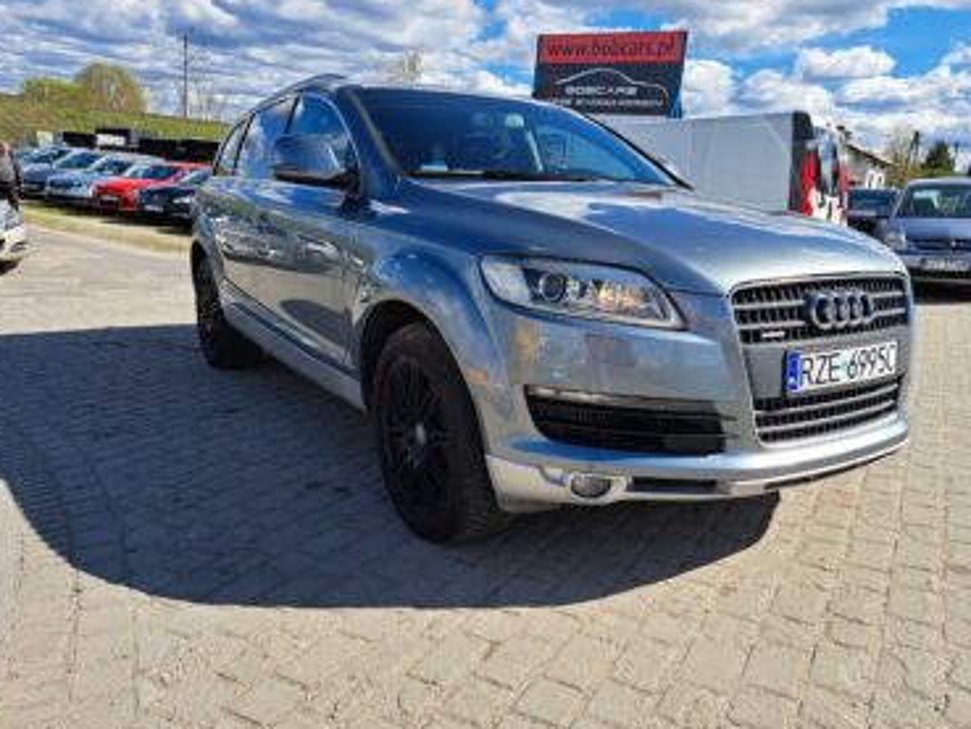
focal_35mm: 26
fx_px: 730
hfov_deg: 67.3
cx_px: 508
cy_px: 379
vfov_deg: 53.1
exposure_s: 1/1145
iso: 50
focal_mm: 5.23
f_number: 1.8
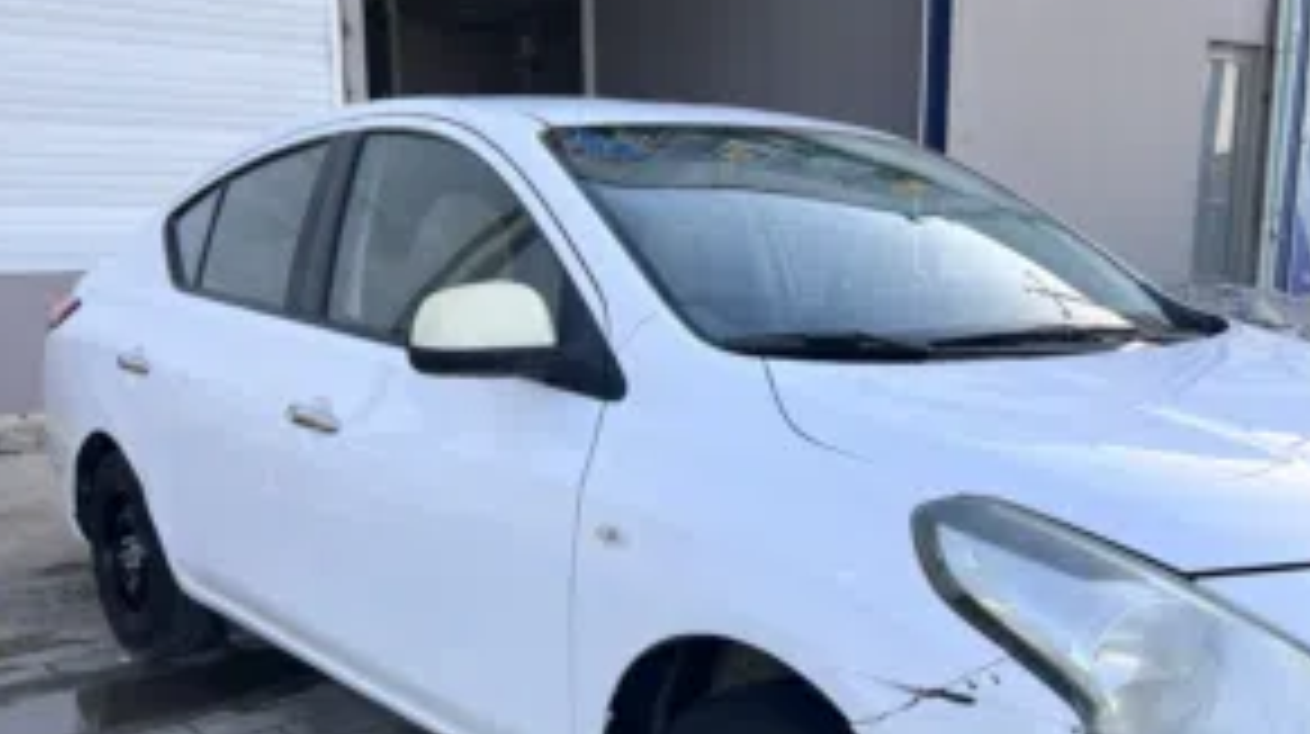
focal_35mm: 39
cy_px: 504
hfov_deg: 51.7
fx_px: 1353
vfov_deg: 30.1
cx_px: 648
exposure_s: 1/991
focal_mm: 5.7
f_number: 1.5
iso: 50
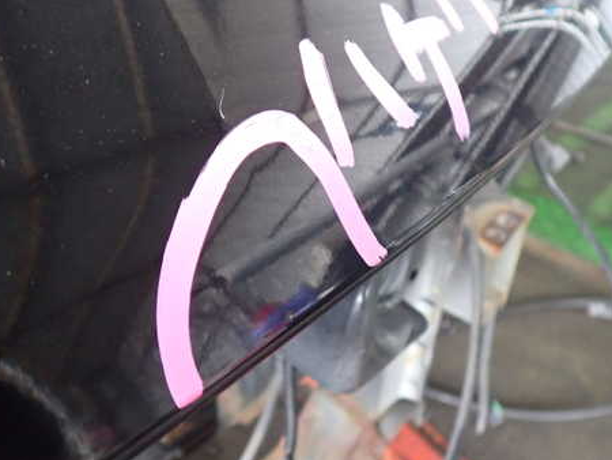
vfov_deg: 36.0
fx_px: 708
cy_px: 250
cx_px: 306
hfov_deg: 46.8
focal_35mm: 40
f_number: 2.3
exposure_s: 1/160
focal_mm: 5.4
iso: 1000
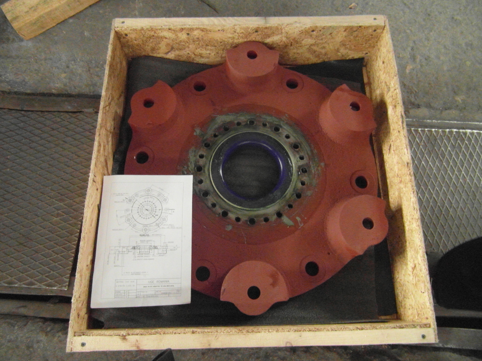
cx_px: 241
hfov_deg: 71.6
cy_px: 180
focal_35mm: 24
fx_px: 334
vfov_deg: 56.8
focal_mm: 4
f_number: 3.2
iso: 800
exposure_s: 1/15
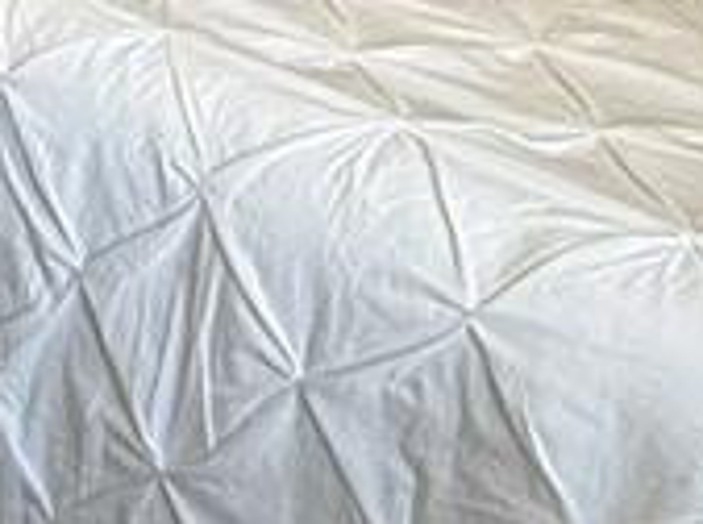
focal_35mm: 85
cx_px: -4
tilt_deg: -6.1
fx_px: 1723
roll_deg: -0.1
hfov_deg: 22.2
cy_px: -466
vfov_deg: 14.8
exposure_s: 1/99
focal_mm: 2.22
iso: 250
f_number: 2.2
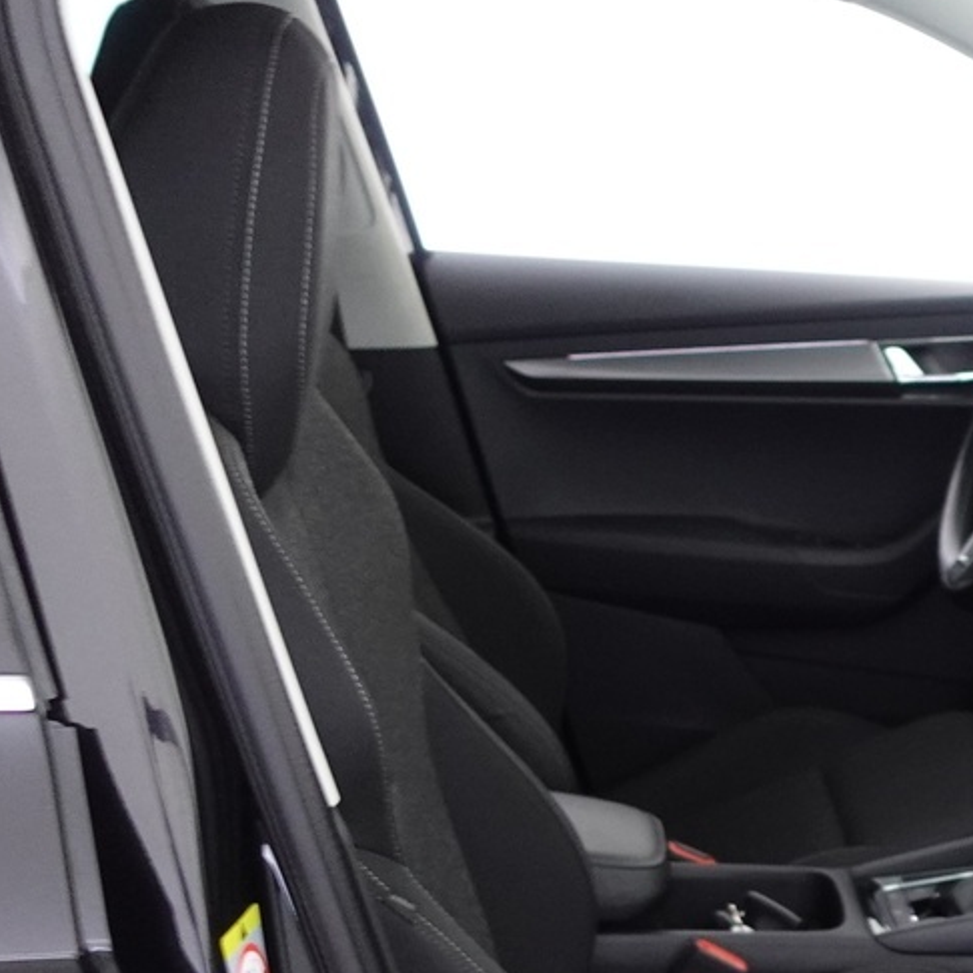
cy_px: 907
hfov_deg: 22.5
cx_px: 1279
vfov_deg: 24.5
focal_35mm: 68
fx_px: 2162
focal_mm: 9.4
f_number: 1.8
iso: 800
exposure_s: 1/25
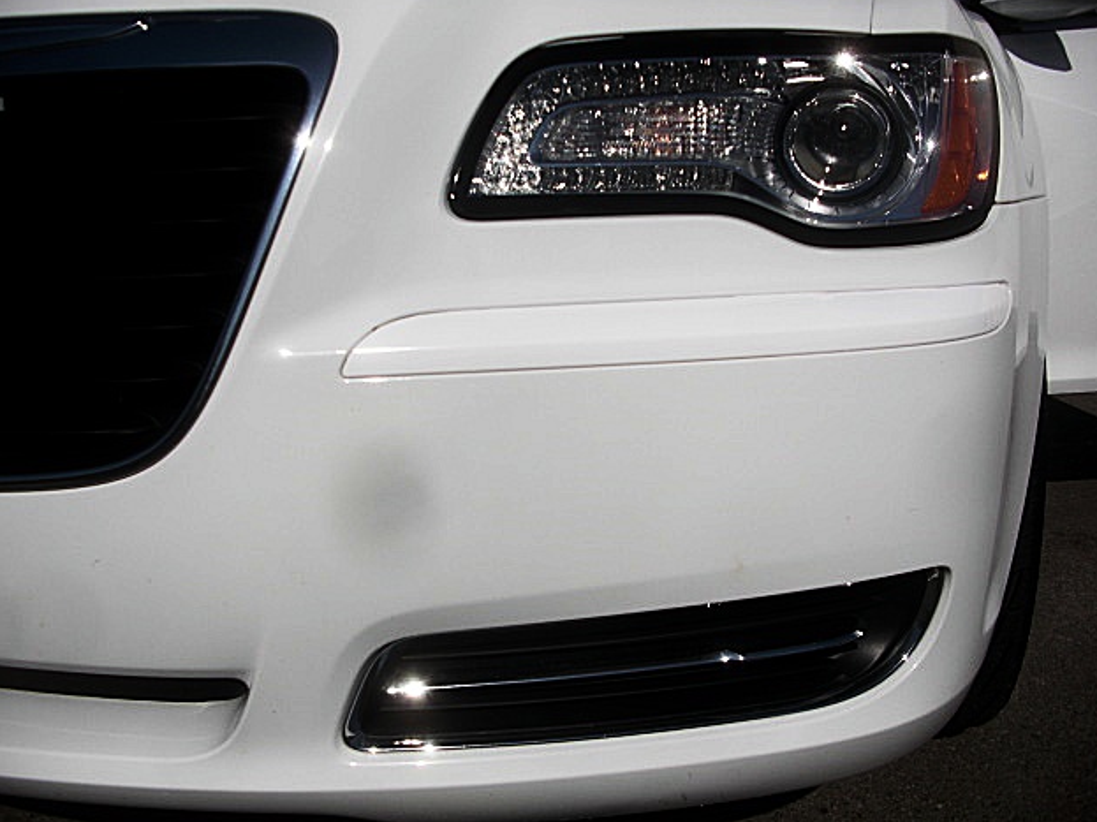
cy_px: 403
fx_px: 1172
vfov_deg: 38.7
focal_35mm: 37
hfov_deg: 50.1
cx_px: 546
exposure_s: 1/500
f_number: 7.9
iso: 50
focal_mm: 6.3
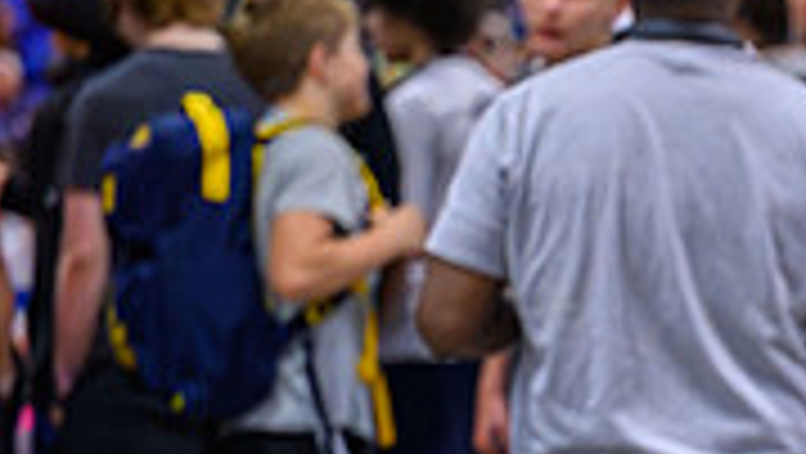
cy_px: 659
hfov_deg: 8.9
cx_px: 1198
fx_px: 5069
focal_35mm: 237
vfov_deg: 5.1
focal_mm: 70
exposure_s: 1/400
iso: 8000
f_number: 2.8
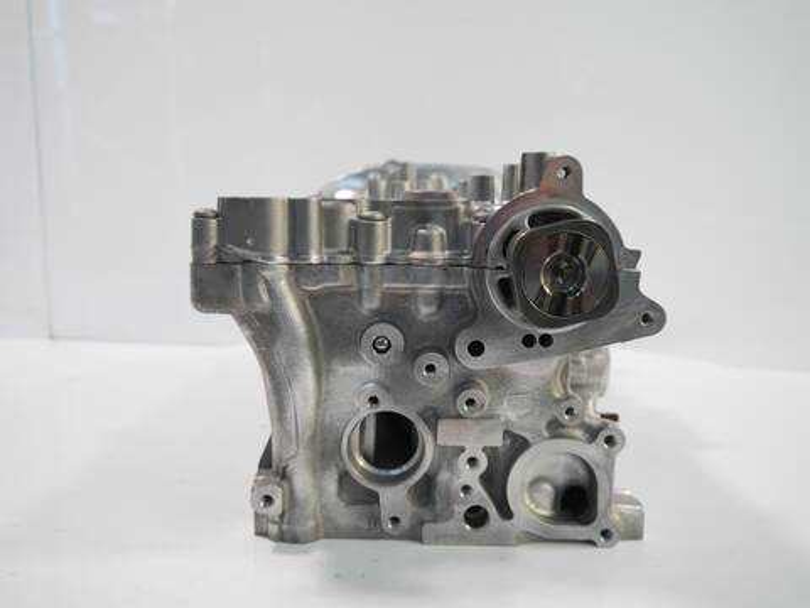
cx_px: 405
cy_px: 304
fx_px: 702
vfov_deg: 46.8
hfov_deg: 60.0
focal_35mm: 30
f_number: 3.5
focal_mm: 15
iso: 500
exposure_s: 1/60
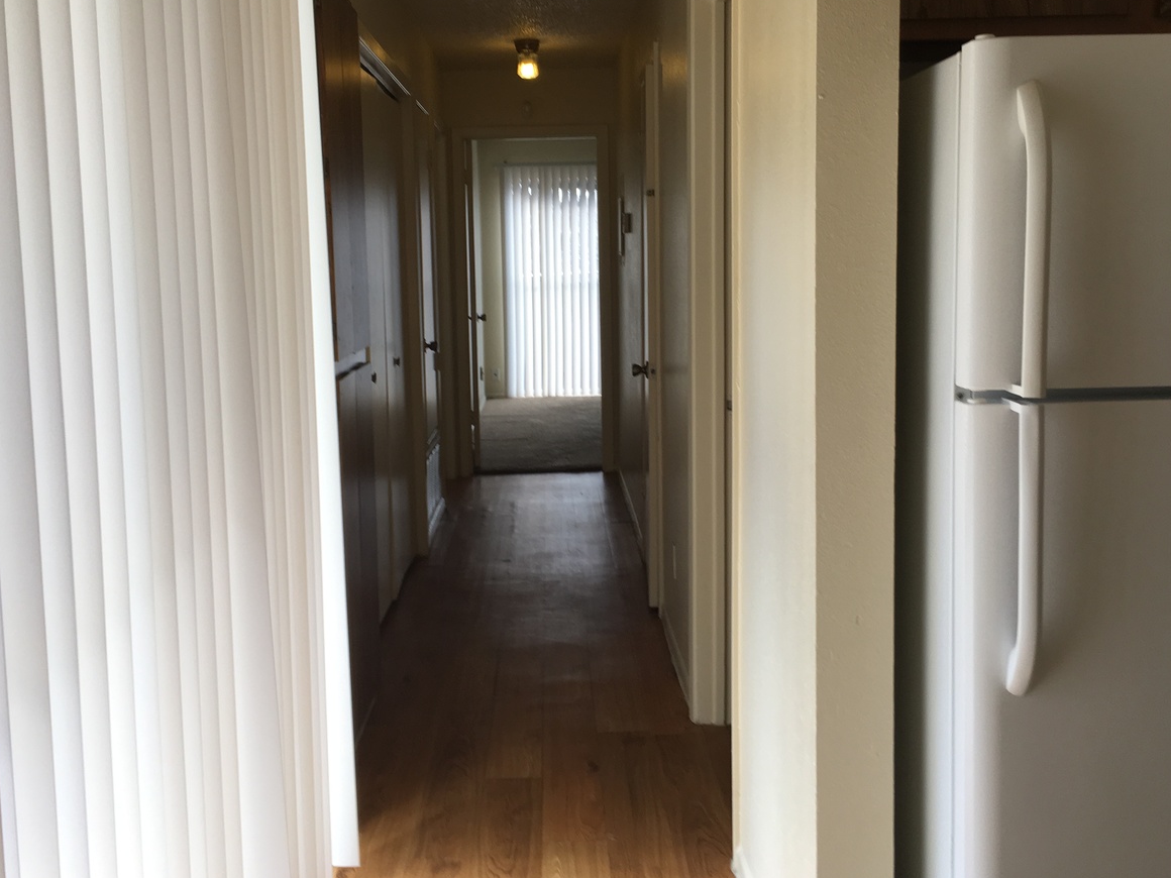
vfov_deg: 39.5
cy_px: 368
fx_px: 1218
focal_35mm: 36
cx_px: 598
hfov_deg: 51.4
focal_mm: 4.15
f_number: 2.2
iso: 32
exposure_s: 1/60
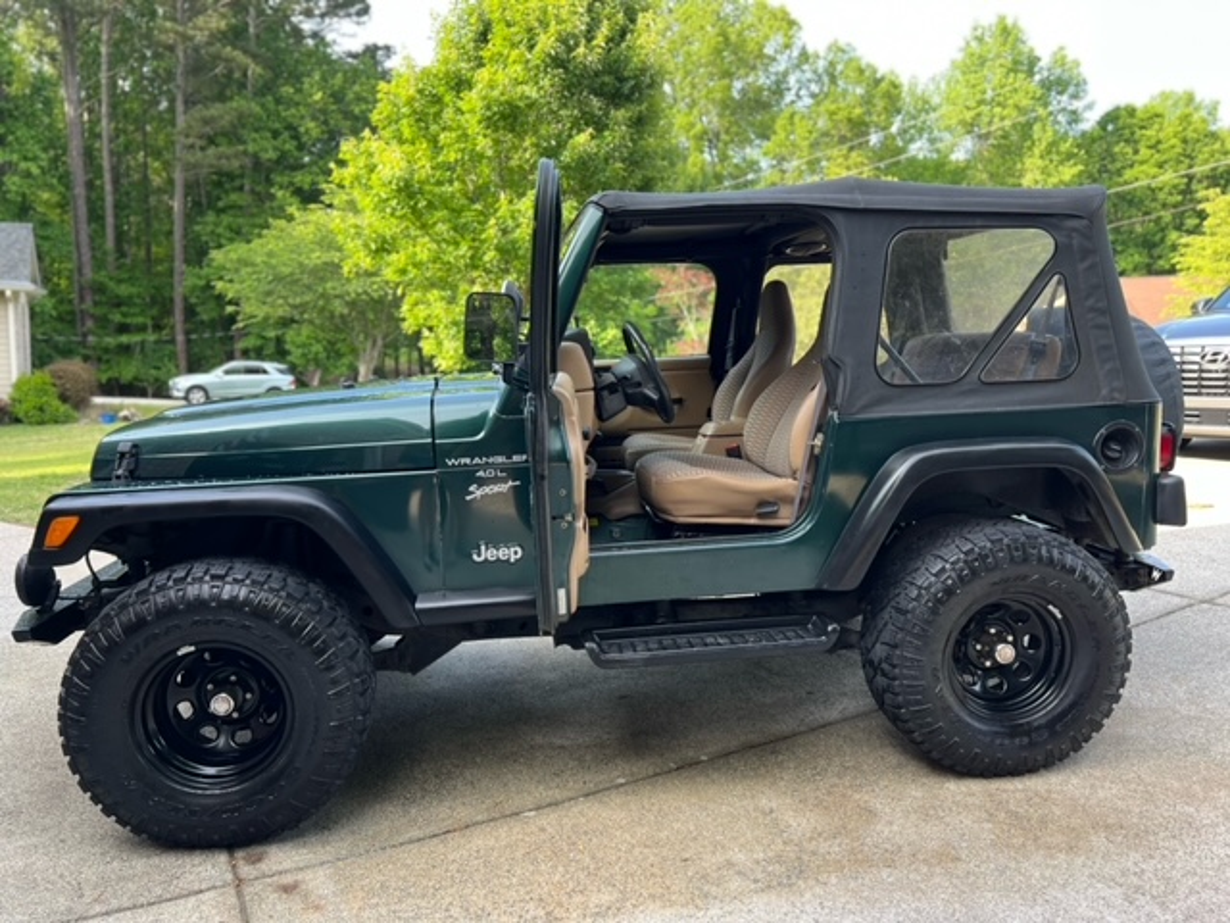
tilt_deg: -8.5
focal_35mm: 26
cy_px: 462
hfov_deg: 67.3
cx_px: 615
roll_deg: -2.2
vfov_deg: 53.1
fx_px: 924
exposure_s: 1/157
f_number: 1.5
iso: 40
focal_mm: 5.7
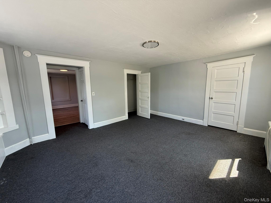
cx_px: 136
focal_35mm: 14
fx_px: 110
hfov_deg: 102.1
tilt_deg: -7.7
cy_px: 102
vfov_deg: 85.7
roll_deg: +0.7
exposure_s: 1/99
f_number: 2.2
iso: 125
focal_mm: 2.22
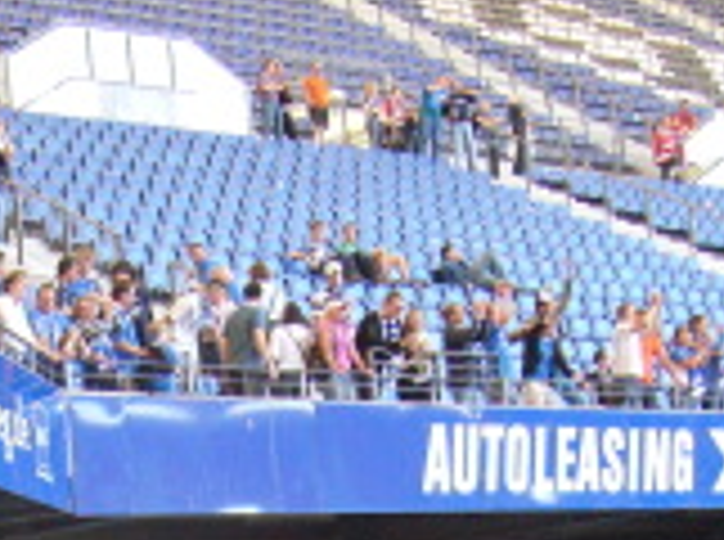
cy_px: 830
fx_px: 2275
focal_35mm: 109
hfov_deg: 17.5
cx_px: -58
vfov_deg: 12.8
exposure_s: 1/60
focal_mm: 5.8
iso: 200
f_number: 2.8
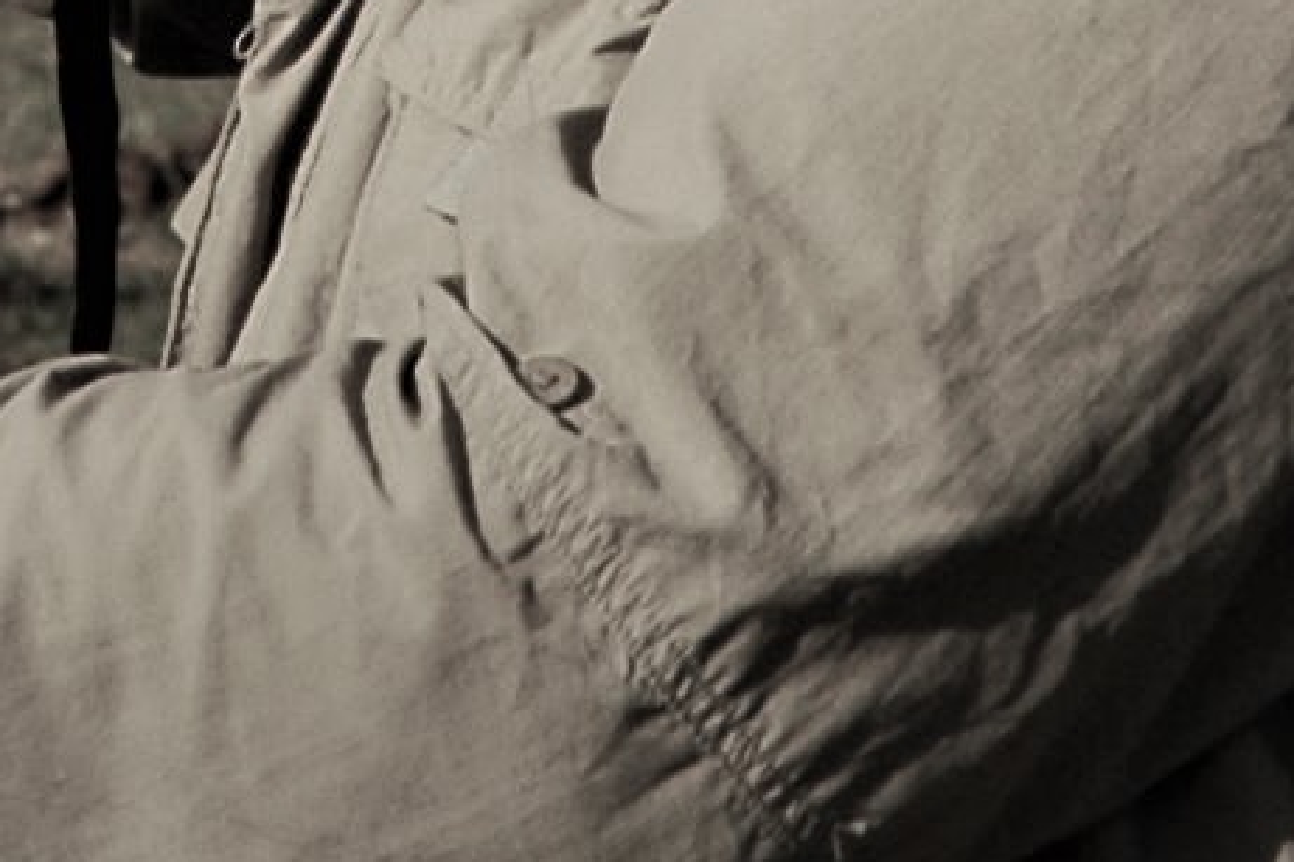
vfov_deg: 2.0
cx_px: 269
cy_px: -1401
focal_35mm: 685
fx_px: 24612
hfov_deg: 3.0
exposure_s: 1/640
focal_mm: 70
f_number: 9
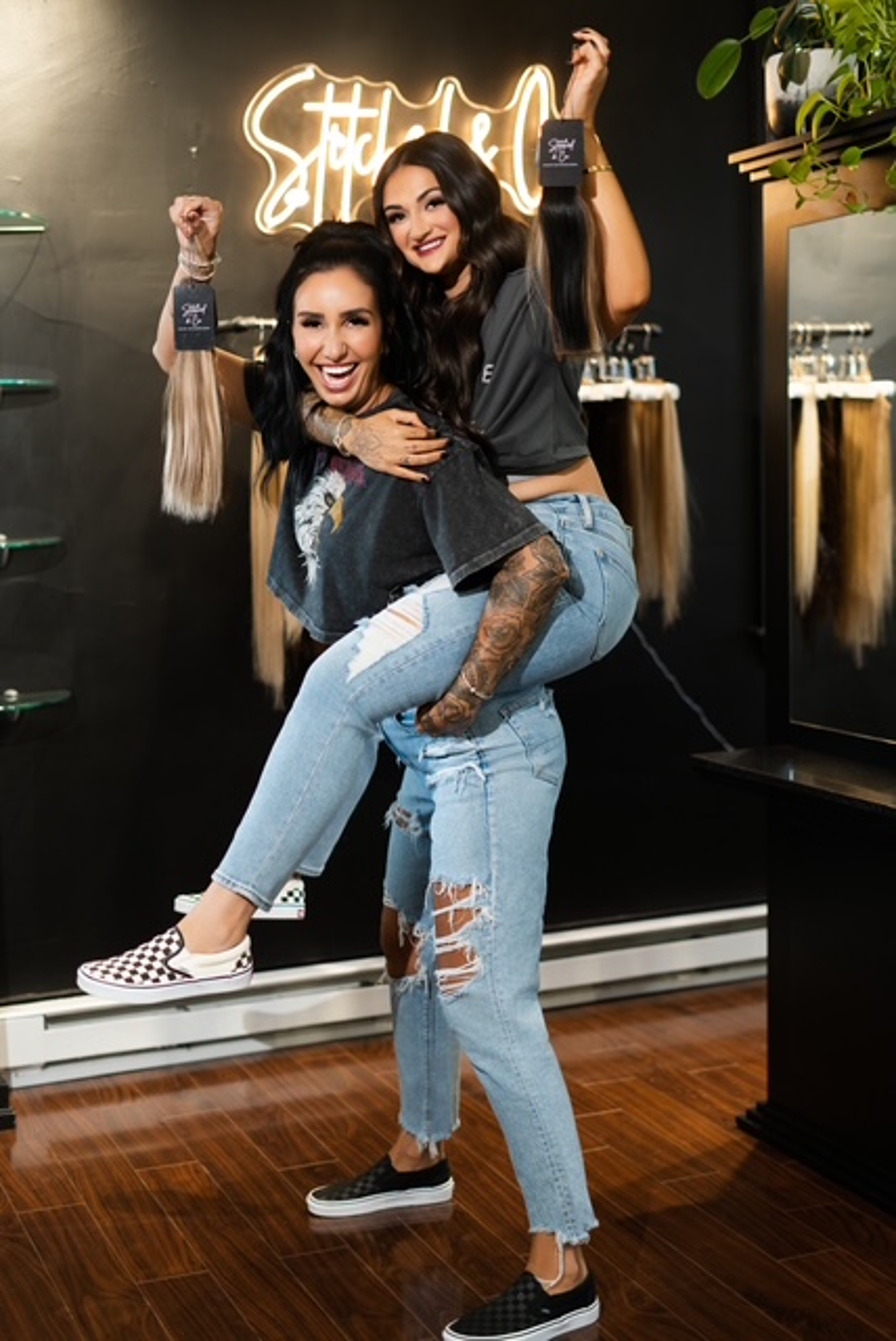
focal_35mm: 50
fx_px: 1862
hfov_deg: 27.0
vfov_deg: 39.6
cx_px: 448
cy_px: 670
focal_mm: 50
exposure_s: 1/100
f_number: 1.8
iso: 100
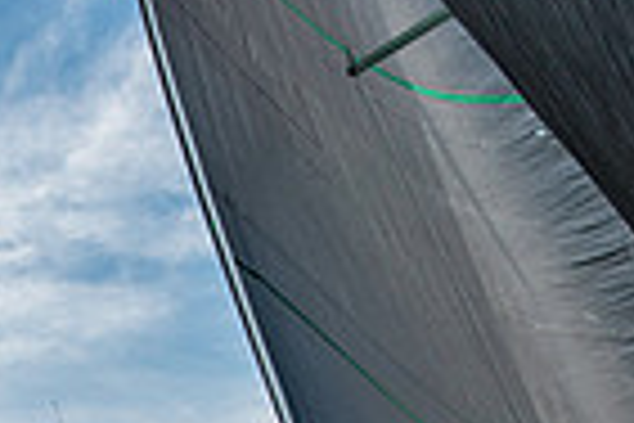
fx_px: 1286
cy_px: 653
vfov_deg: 16.8
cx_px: 13
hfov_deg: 26.4
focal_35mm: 73
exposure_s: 1/1250
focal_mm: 15
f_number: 5.6
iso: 250
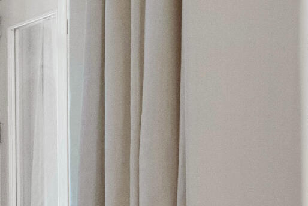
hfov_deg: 12.8
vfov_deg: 12.9
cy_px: 211
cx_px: 813
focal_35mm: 105
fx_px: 899
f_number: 6.3
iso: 500
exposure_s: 1/100
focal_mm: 18
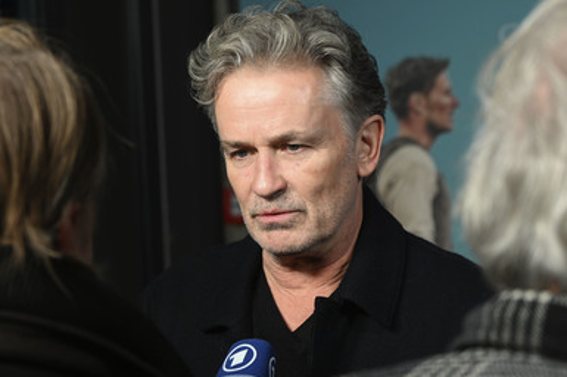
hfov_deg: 22.9
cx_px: 245
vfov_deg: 15.3
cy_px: 197
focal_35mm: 89
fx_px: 1401
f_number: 6
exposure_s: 1/200
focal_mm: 76
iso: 1000
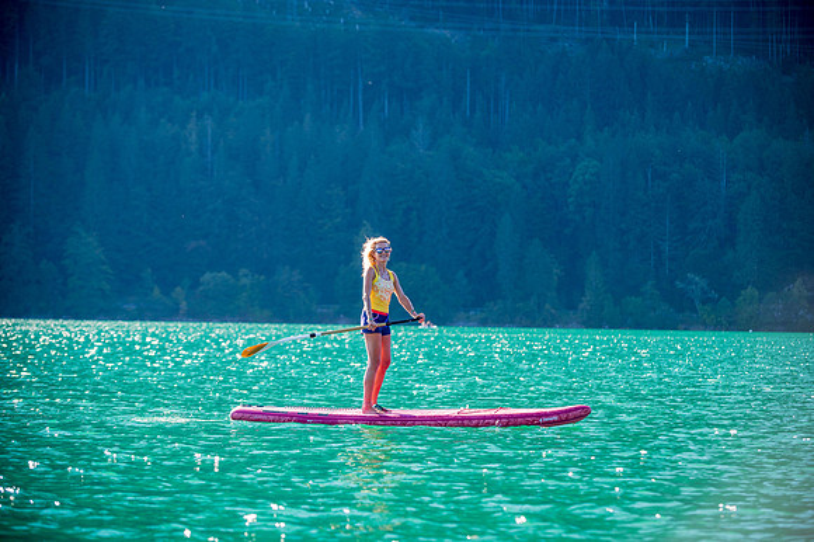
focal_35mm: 105
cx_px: 407
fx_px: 2373
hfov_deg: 19.5
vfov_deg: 13.0
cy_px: 271
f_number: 5
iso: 250
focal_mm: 105
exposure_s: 1/320
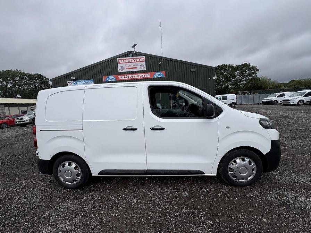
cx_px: 156
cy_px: 116
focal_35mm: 14
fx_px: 126
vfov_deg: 85.7
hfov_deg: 102.1
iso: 40
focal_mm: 2.22
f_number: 2.2
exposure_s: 1/2083
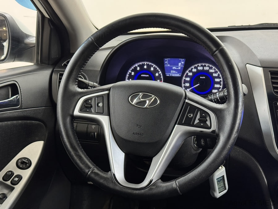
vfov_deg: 30.3
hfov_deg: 39.7
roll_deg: -0.1
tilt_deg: -17.9
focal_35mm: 48
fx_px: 385
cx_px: 139
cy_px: 104
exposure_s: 1/33
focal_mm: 6.76
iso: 400
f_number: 1.78
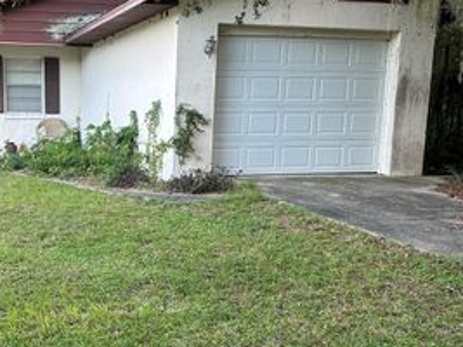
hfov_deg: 40.1
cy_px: 211
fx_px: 602
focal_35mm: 45
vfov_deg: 32.0
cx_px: 83
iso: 80
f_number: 1.78
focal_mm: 6.86
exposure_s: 1/121
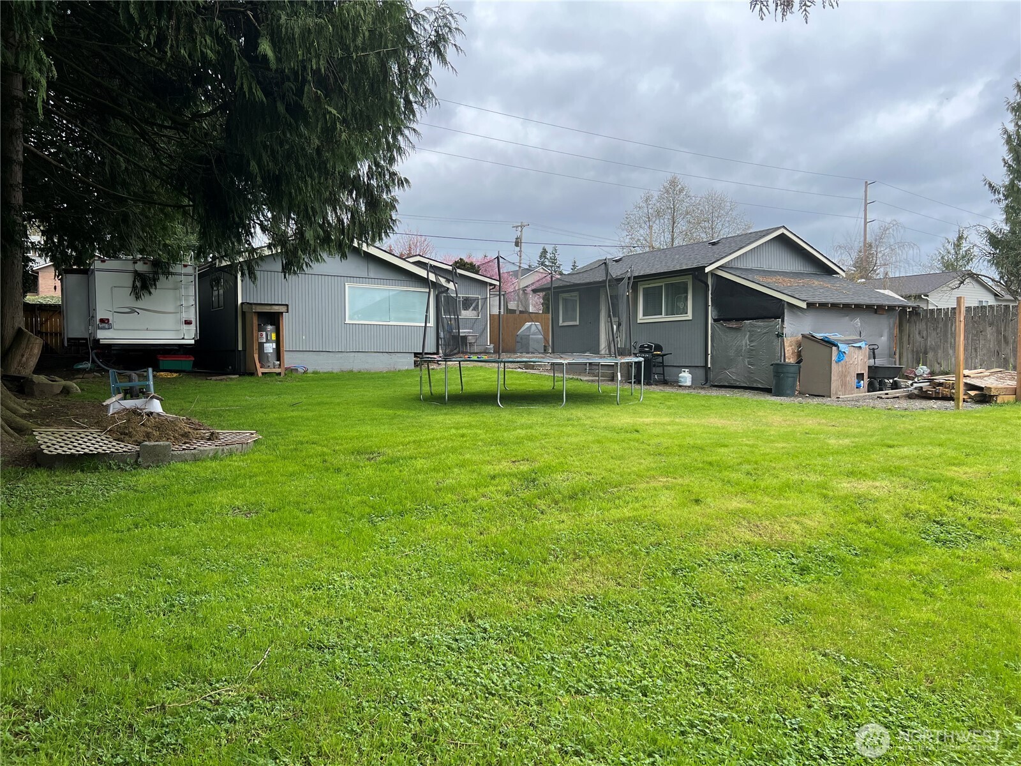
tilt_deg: -3.3
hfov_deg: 67.3
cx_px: 510
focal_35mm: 26
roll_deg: +0.8
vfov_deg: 53.1
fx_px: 767
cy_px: 383
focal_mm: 5.7
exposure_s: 1/1029
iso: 50
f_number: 1.5
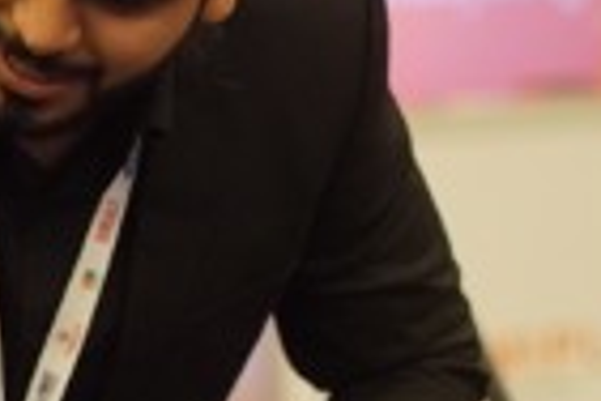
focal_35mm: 433
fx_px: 7228
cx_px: -671
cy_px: 499
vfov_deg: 3.2
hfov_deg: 4.7
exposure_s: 1/160
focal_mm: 85
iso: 1600
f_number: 3.2
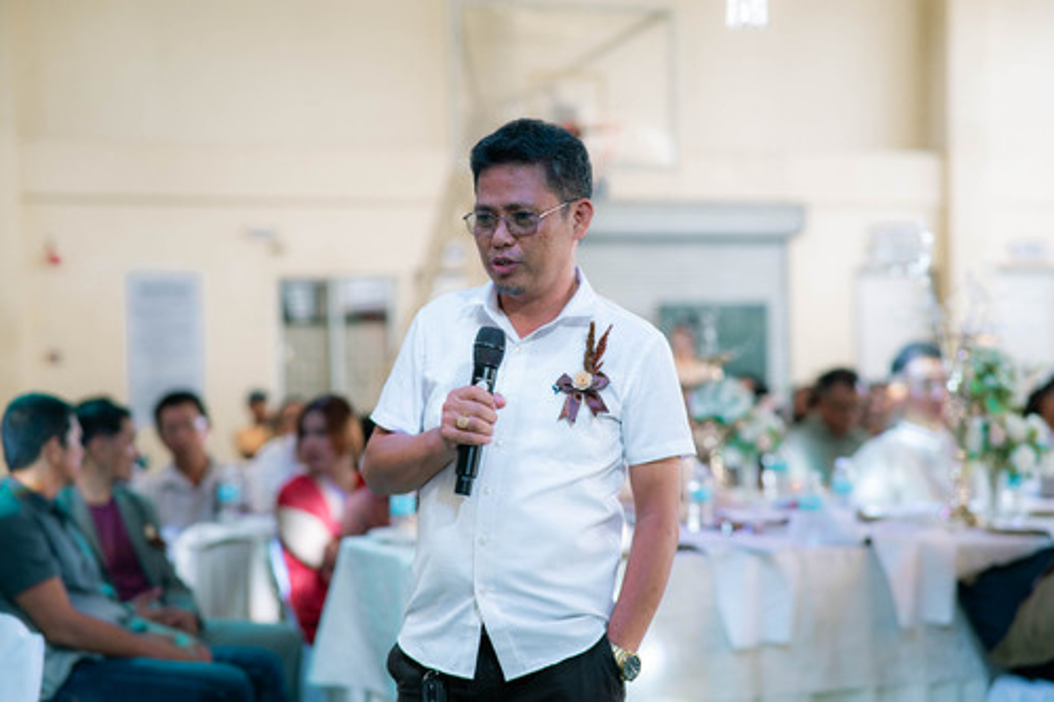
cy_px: 351
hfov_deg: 23.9
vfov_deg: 16.1
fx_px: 2488
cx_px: 527
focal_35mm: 85
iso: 320
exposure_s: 1/250
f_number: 2.2
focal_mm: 85
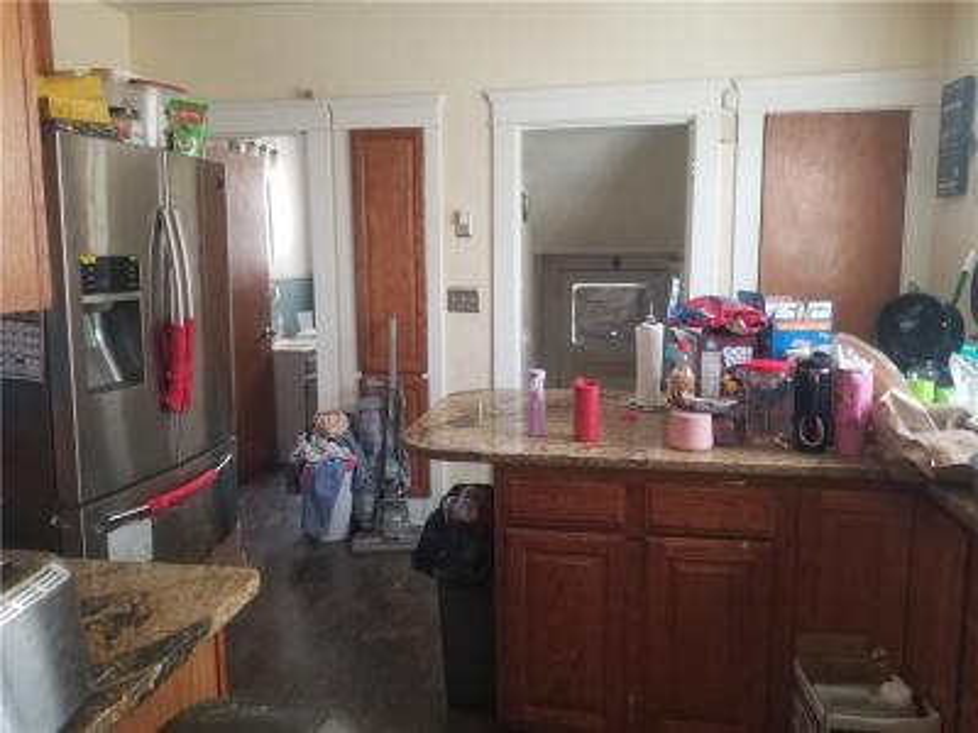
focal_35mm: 26
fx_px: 735
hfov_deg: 67.3
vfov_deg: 53.1
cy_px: 366
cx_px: 489
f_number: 1.7
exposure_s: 1/18
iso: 200
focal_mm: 4.25
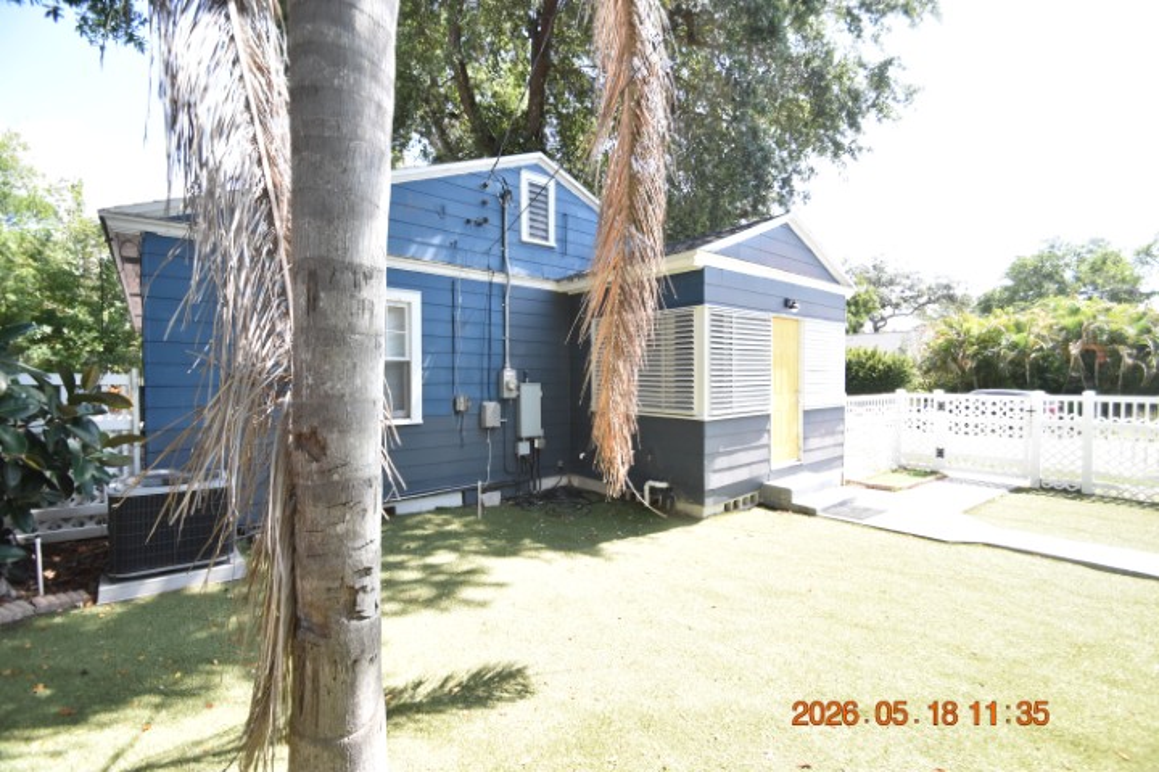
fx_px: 483
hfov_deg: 100.4
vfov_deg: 77.3
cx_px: 580
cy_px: 386
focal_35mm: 15
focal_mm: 10
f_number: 3.5
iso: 800
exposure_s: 1/1000
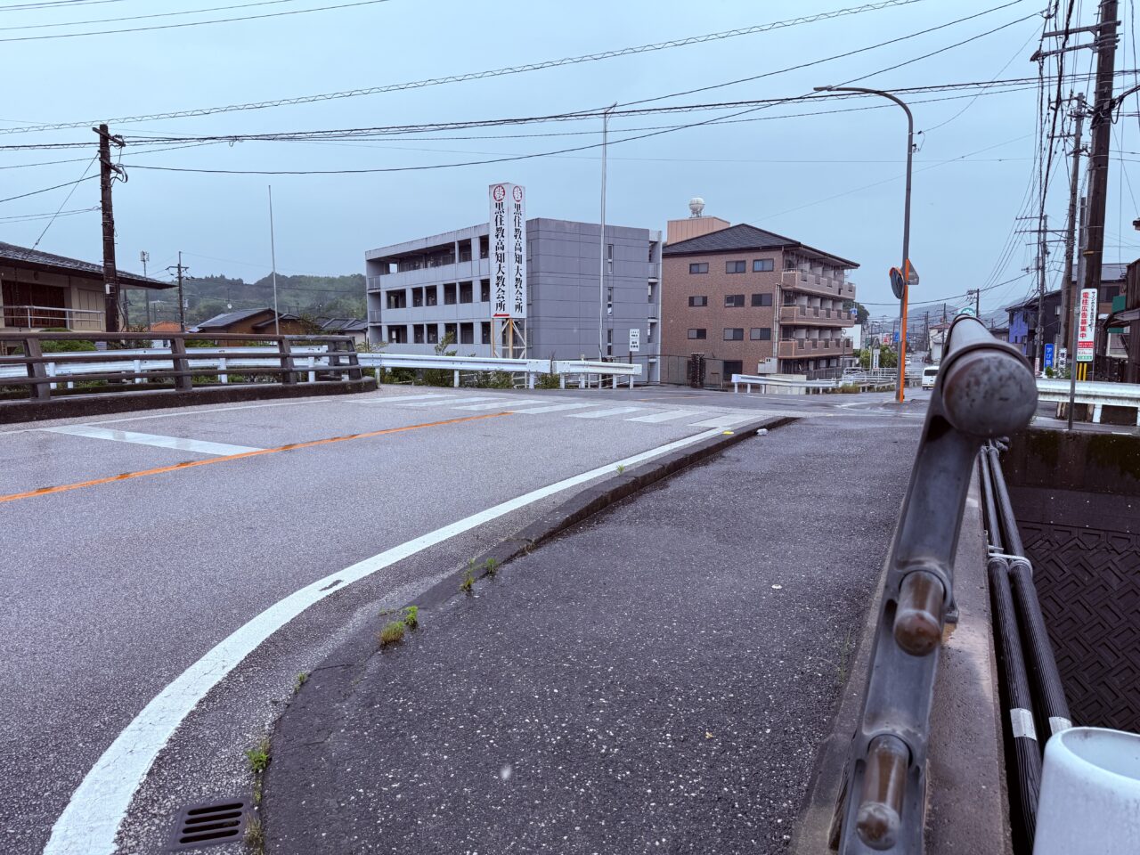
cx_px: 570
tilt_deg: -5.9
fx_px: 790
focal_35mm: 24
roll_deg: -0.5
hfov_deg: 71.6
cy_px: 428
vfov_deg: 56.8
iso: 80
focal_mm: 6.76
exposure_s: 1/1901
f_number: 1.78
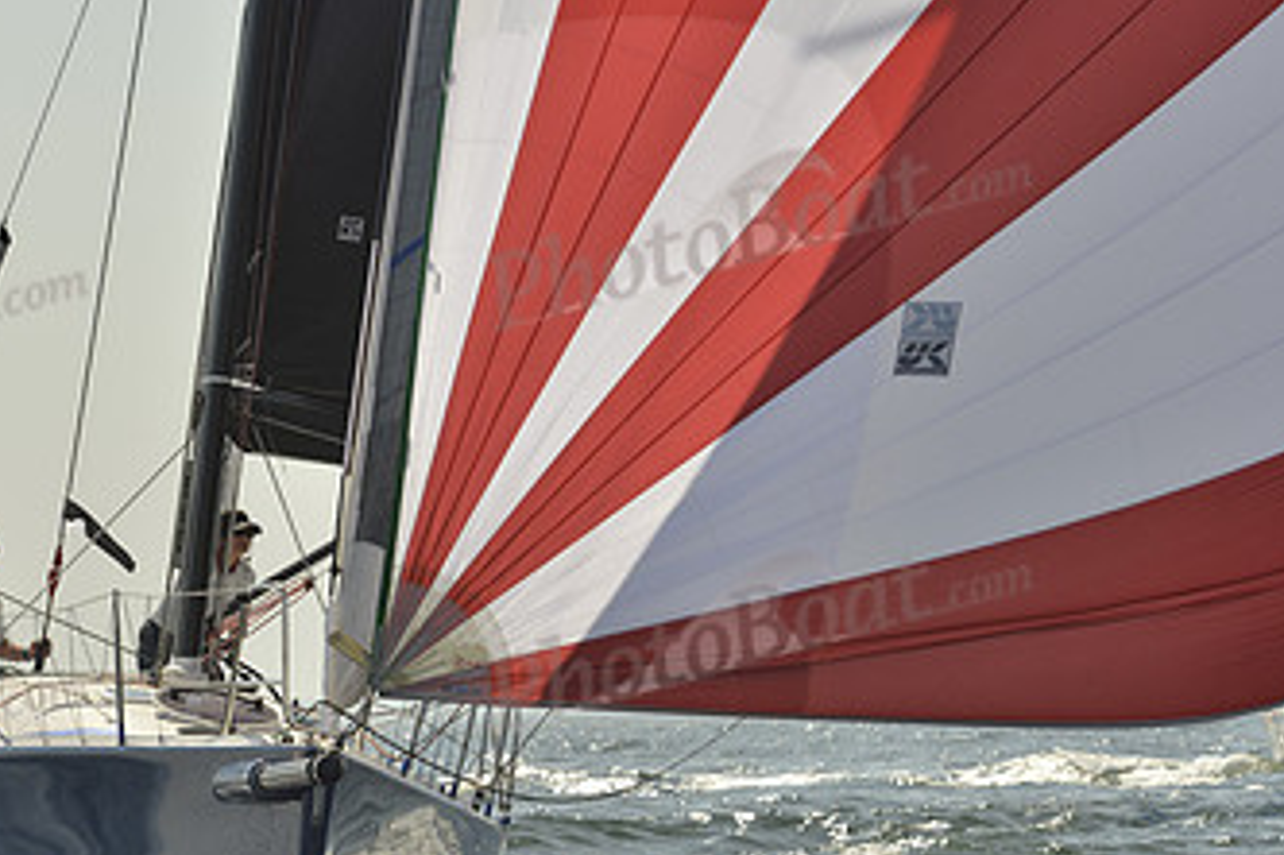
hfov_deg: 8.7
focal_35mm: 236
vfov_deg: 5.8
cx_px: 290
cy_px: 486
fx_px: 8413
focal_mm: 135
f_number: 9
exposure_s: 1/1250
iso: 200
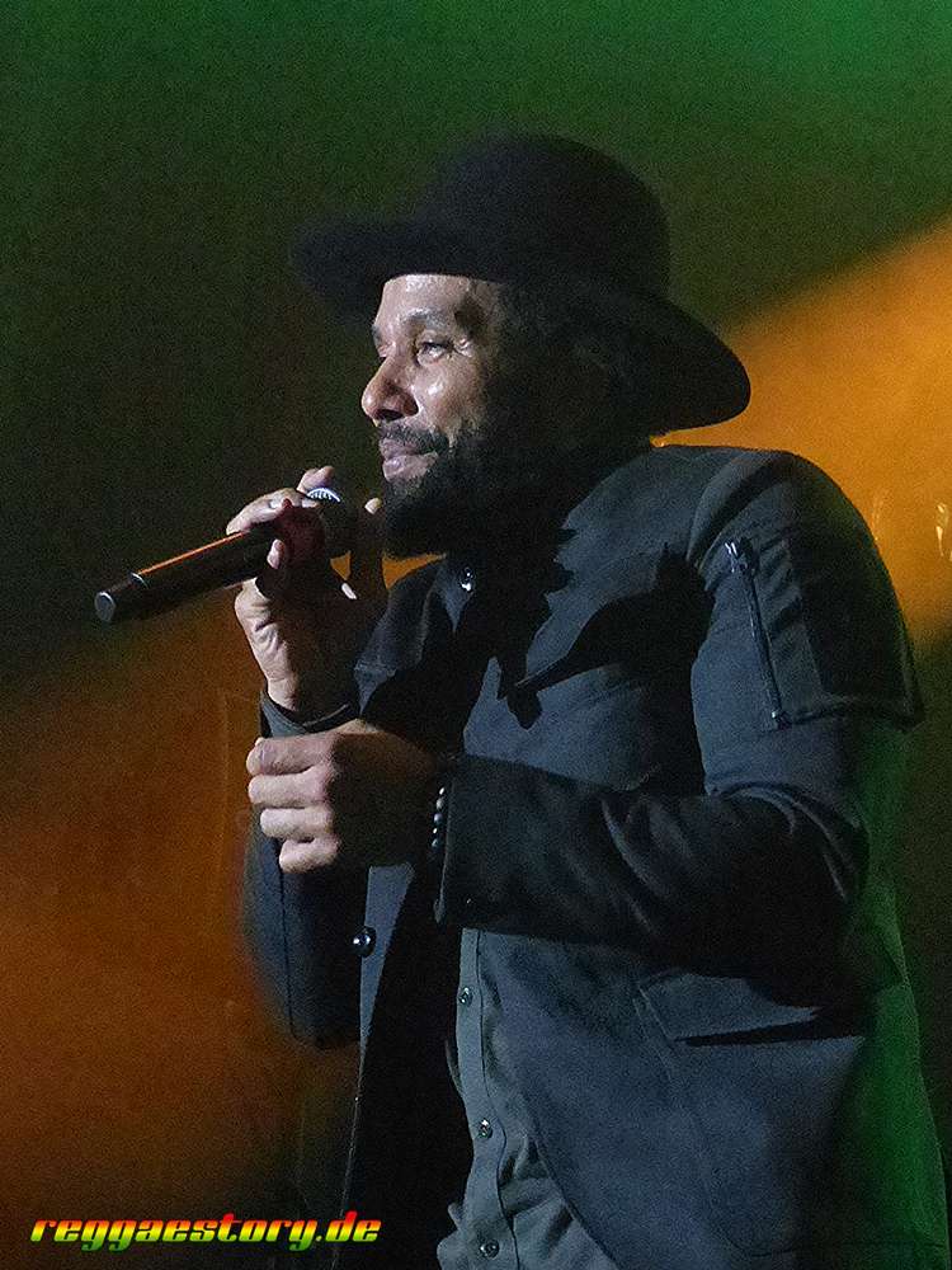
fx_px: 2237
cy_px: 635
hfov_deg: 24.0
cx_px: 476
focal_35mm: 61
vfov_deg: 31.7
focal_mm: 10.9
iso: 1600
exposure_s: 1/125
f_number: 2.8
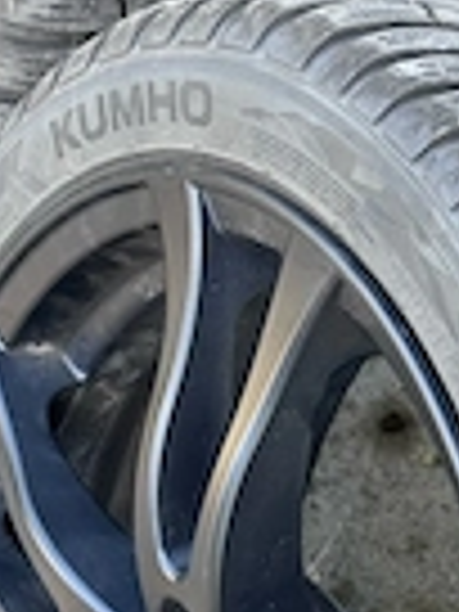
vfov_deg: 13.7
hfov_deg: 10.4
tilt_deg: -64.9
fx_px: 2493
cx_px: 482
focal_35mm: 141
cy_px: 662
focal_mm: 6.76
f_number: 1.78
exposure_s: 1/121
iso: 80
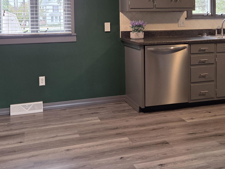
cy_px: 26
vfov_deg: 29.9
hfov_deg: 40.4
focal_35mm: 47
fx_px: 305
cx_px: 127
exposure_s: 1/120
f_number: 1.8
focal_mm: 5.4
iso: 320
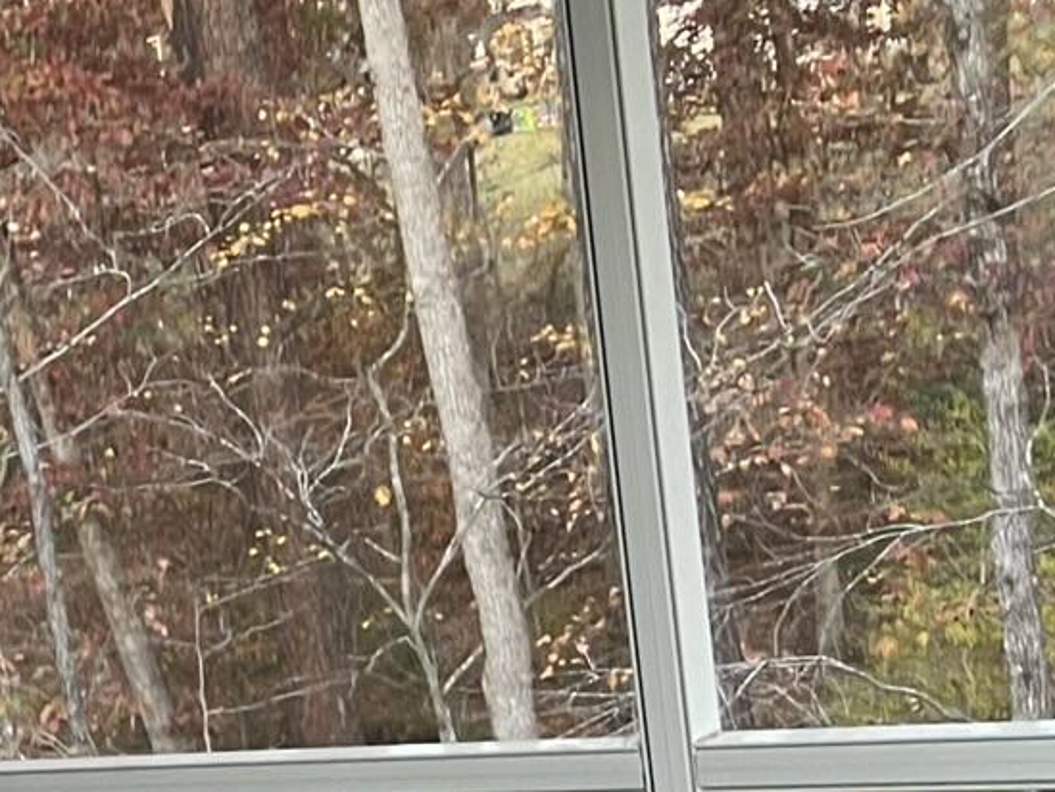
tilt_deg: -10.2
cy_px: 963
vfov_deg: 14.7
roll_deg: +11.7
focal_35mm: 97
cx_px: -838
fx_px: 2957
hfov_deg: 16.8
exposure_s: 1/60
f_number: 1.5
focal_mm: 5.7
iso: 80
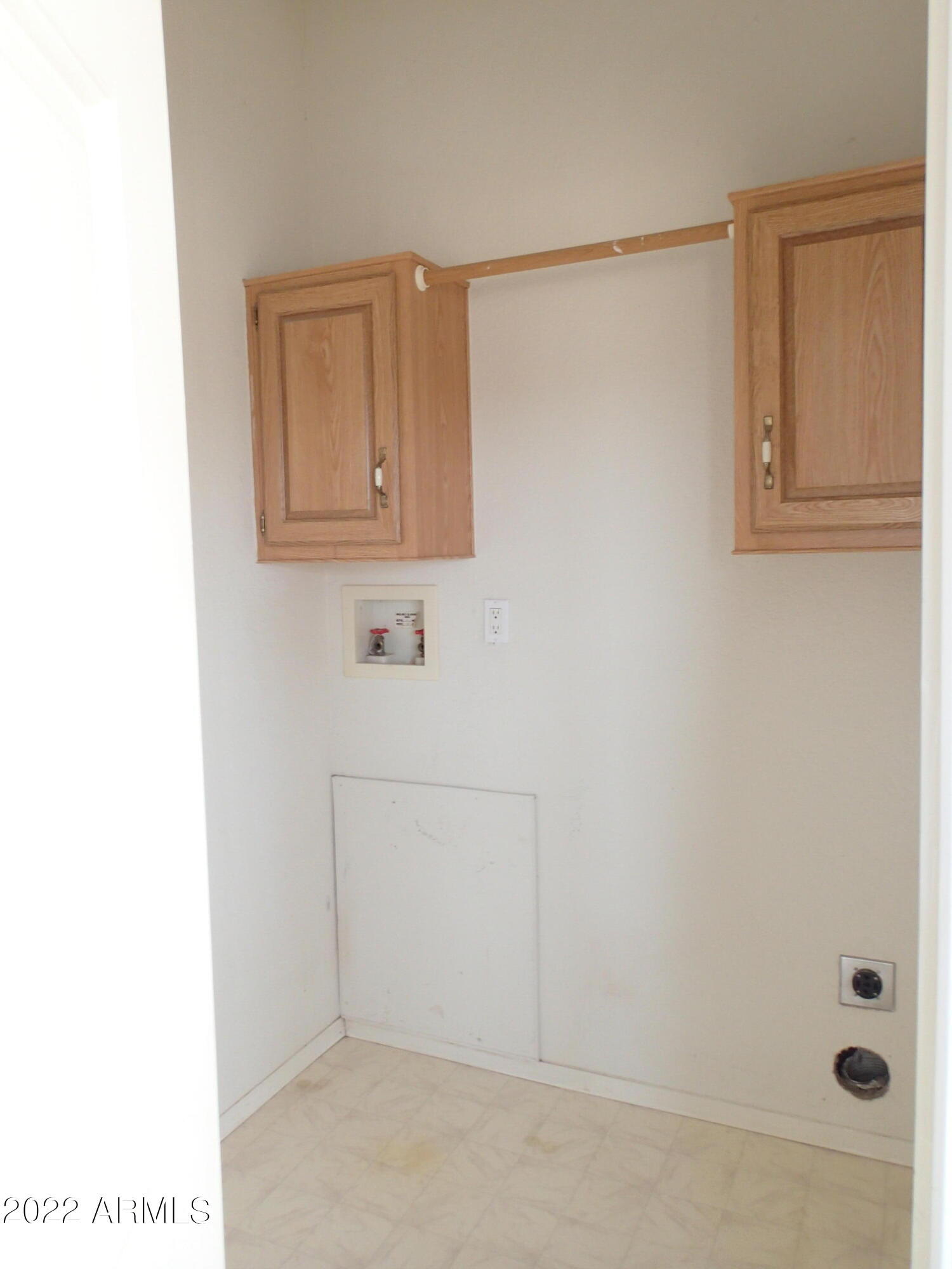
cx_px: 476
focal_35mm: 25
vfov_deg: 69.4
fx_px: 917
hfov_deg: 54.9
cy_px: 634
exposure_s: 1/30
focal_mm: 4.5
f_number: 2
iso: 200
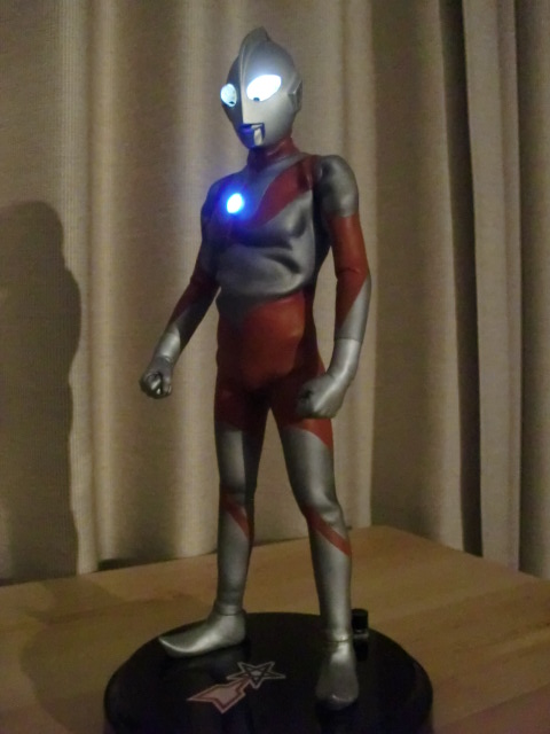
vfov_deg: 51.4
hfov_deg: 39.7
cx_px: 275
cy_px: 367
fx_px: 763
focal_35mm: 36
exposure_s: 1/8
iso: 1600
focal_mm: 6.3
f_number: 2.8
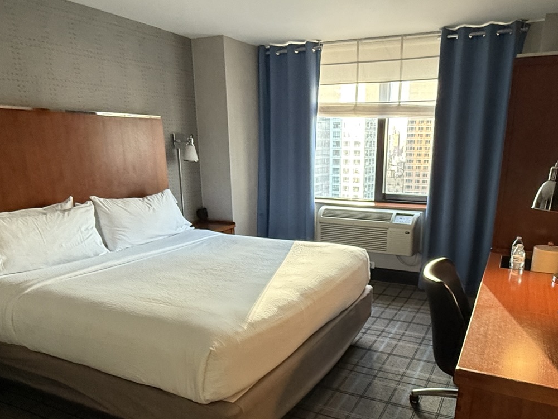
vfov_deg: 49.0
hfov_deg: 63.2
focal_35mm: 28
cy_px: 275
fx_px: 451
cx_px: 312
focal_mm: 2.22
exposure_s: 1/99
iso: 320
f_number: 2.2
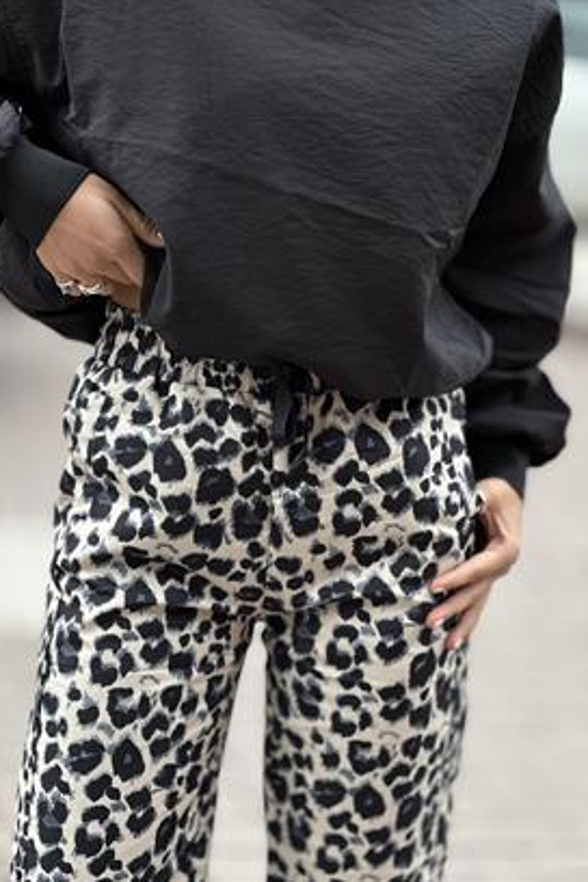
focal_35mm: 81
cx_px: 290
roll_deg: -0.8
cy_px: 440
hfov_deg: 16.9
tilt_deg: -14.4
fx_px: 1984
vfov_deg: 25.1
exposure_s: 1/121
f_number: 2.8
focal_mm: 9
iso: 25
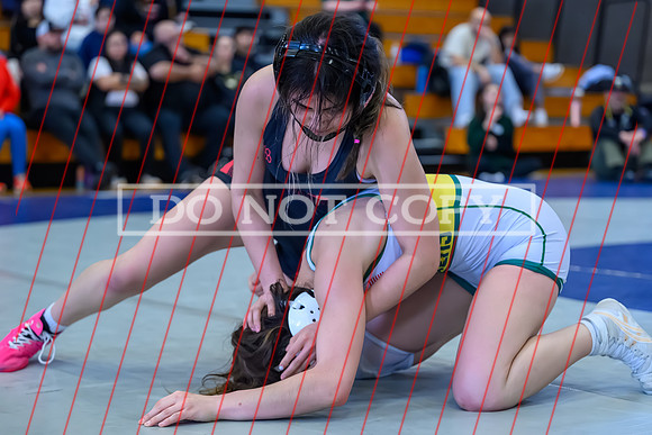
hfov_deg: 24.1
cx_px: 339
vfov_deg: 16.2
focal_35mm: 84
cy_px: 239
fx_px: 1525
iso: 6400
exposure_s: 1/640
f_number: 2.8
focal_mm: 70
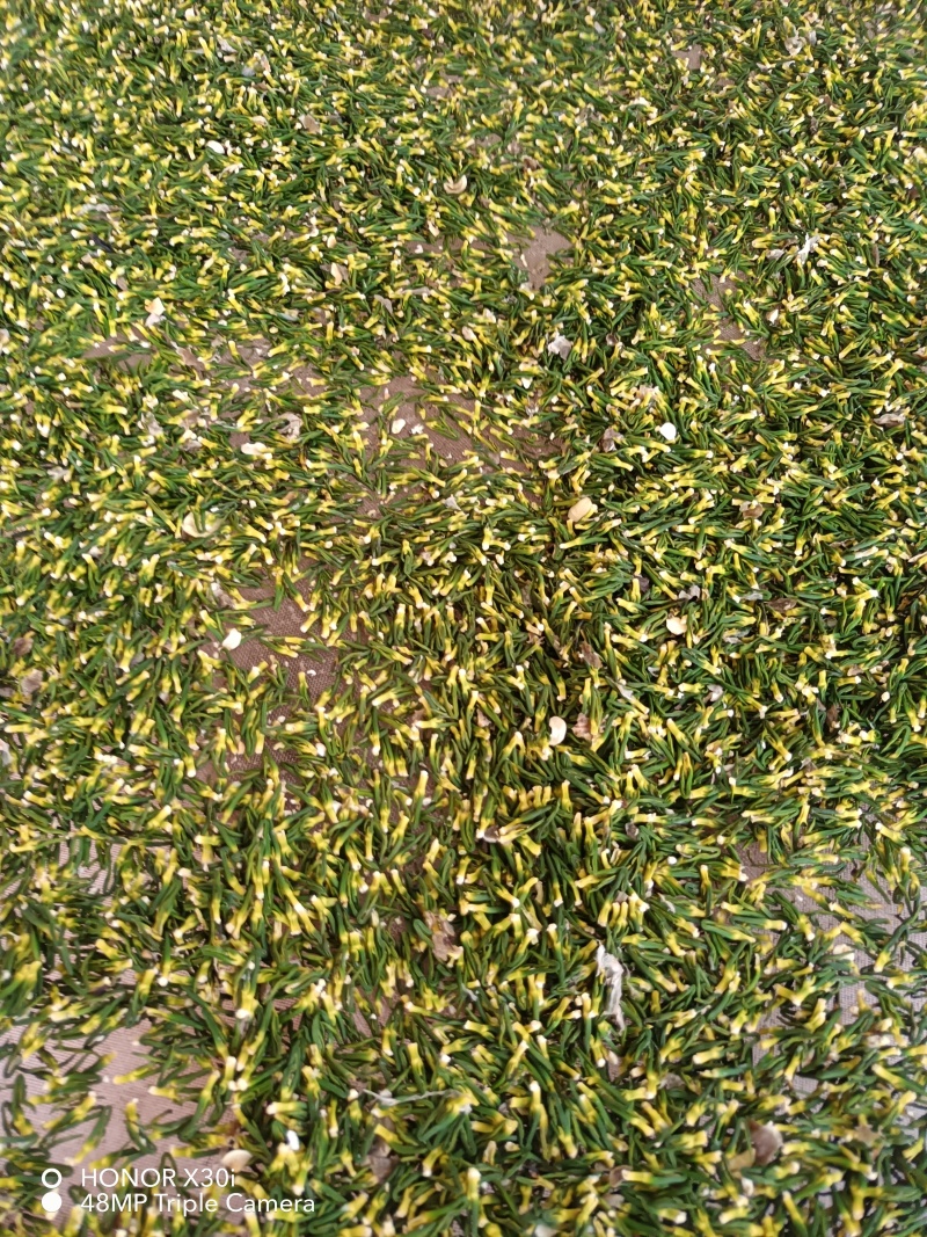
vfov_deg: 67.3
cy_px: 618
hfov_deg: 53.1
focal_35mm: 26
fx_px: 929
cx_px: 464
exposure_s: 1/100
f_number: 1.8
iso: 762
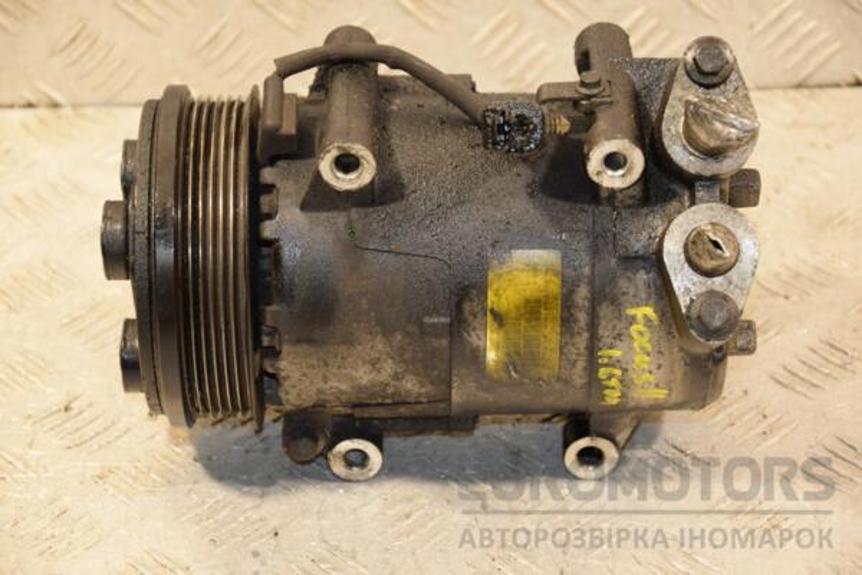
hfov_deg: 17.1
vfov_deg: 11.4
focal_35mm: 120
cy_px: 288
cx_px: 431
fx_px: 2873
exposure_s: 1/80
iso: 800
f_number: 5.3
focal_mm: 80
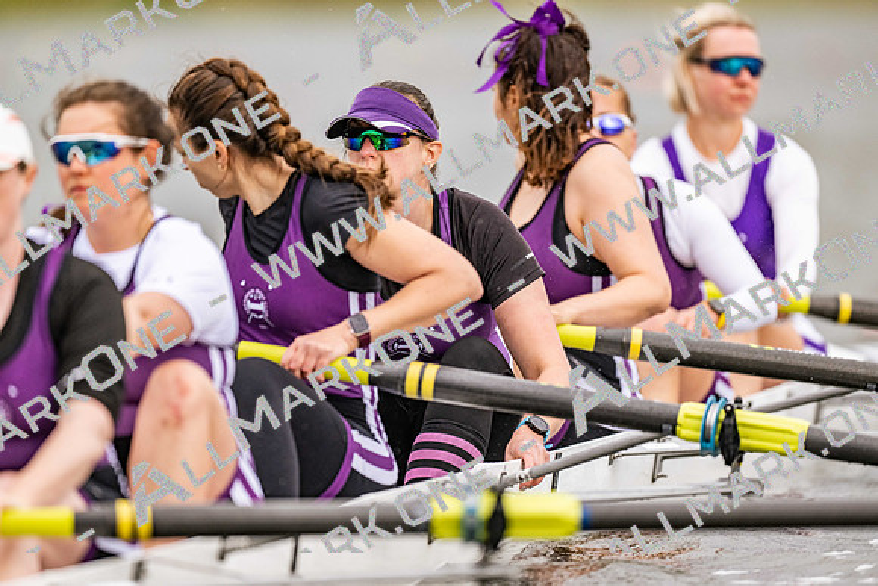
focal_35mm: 600
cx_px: 439
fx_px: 14636
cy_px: 293
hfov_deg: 3.4
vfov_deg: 2.3
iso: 900
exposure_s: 1/2500
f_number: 4
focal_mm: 600
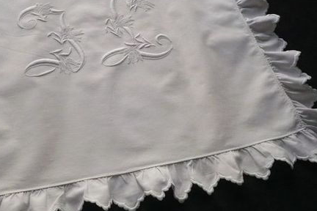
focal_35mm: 59
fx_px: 519
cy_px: 77
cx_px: 101
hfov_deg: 33.6
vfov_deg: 22.9
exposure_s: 1/640
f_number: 2.8
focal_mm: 5.8
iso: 400
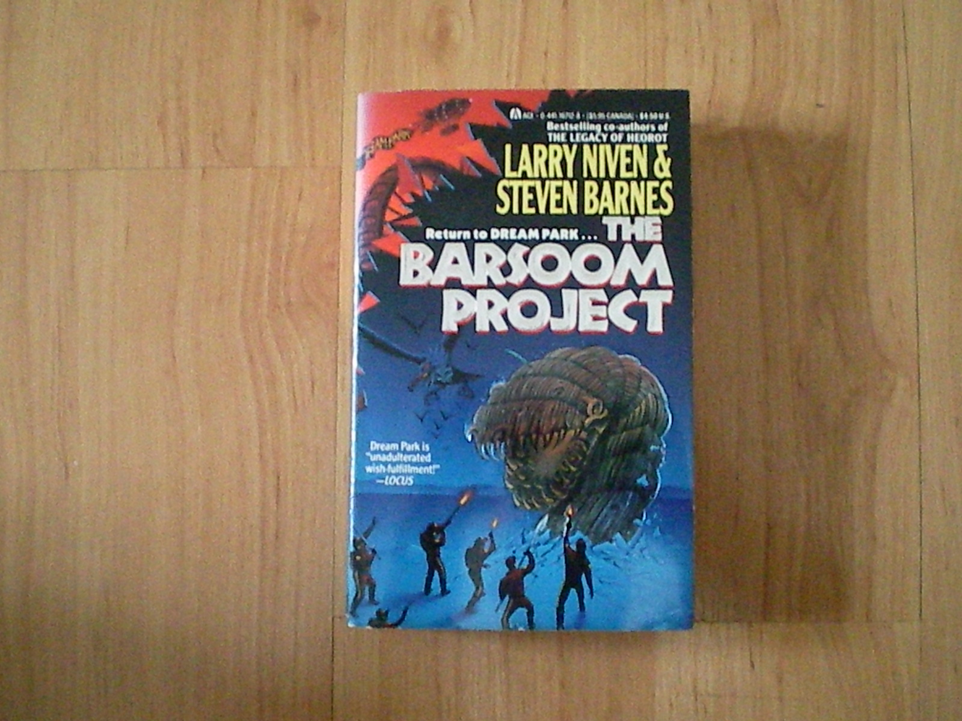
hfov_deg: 49.0
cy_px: 360
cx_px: 481
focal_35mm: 38
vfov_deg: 37.7
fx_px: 1056
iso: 1800
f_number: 3.1
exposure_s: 1/51
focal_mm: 6.3
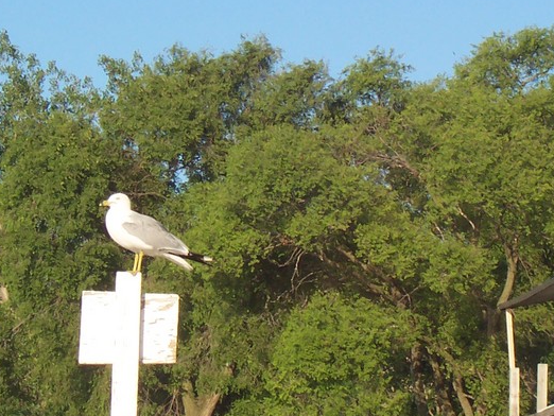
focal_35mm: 216
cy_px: 191
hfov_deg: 9.2
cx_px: 337
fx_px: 3458
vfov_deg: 6.9
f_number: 9.5
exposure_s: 1/125
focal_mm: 16.8
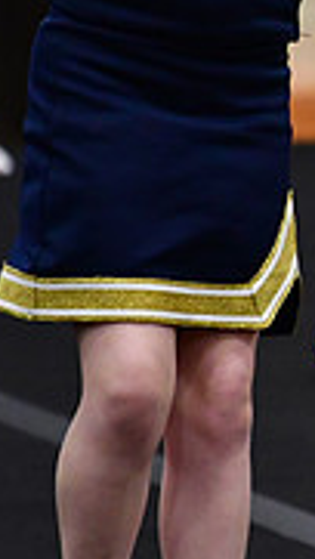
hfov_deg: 1.2
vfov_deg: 2.1
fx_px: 14932
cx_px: 849
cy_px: 100
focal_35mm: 1007
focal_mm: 200
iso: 4000
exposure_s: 1/800
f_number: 2.8
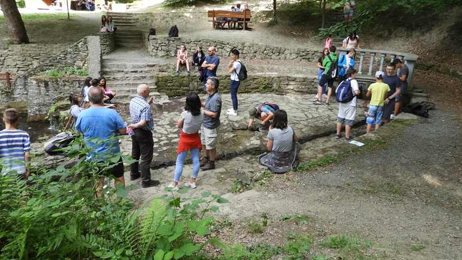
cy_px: 115
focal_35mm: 27
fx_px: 331
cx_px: 231
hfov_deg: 69.9
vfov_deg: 42.8
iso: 100
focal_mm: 4.3
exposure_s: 1/60
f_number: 3.3
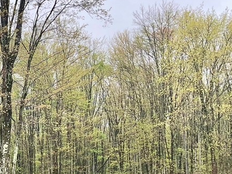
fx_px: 456
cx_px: -37
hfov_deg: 25.9
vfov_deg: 21.1
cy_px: 162
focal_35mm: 68
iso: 16
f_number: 1.8
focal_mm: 3
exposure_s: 1/217
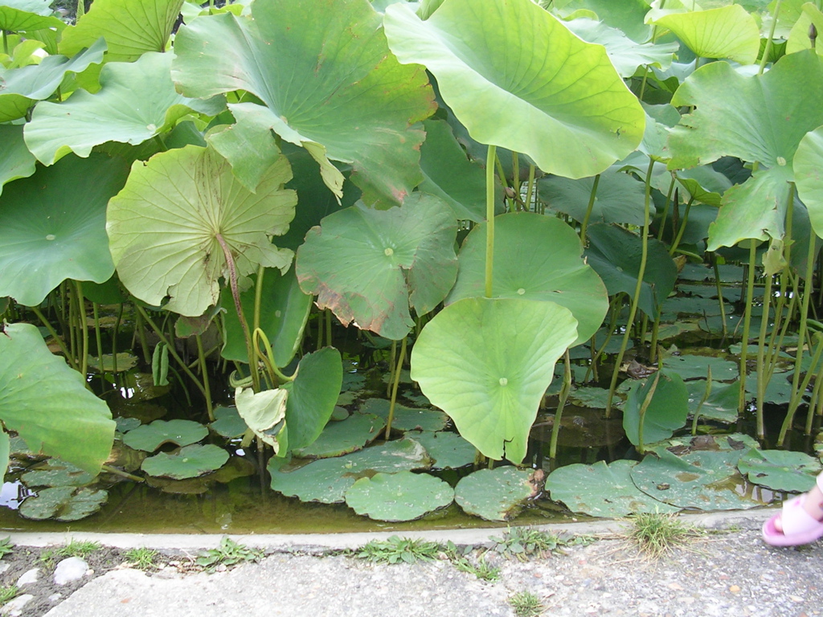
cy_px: 308
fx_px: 903
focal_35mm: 38
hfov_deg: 49.0
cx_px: 412
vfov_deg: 37.7
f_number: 2.8
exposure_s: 1/206
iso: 50
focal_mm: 5.8
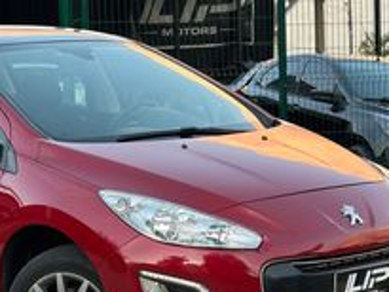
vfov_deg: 13.5
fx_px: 1237
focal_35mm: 110
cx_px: 95
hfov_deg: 17.8
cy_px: 169
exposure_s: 1/121
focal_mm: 6.86
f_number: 1.78
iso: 80
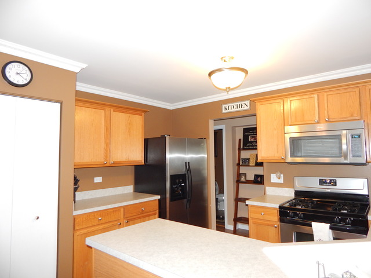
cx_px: 186
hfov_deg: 76.4
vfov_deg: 61.1
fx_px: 236
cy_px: 139
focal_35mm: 22
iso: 250
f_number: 3
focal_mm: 4
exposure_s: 1/30
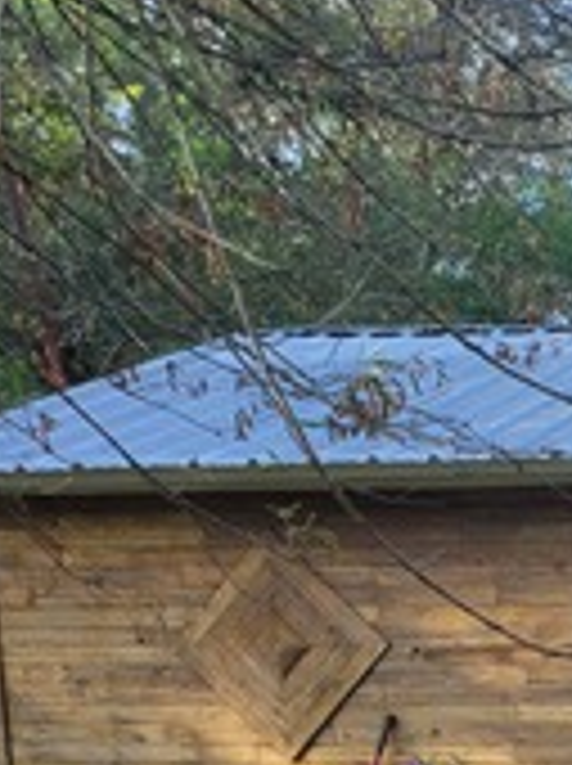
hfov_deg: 13.5
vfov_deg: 18.5
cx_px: 1022
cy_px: 1022
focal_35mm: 98
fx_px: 2165
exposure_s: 1/424
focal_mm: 5
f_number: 1.8
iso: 40
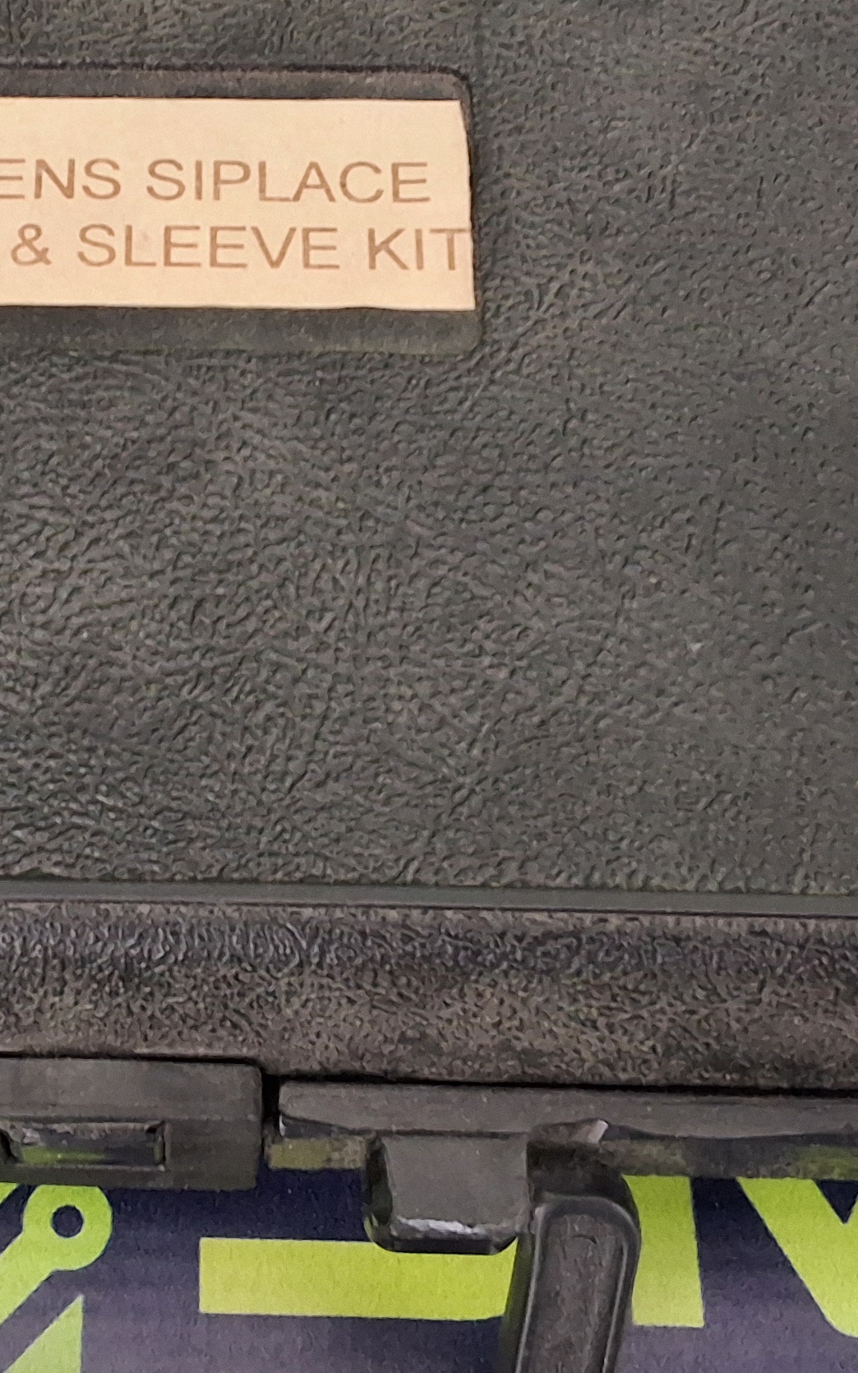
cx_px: 142
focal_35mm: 58
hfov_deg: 22.0
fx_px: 2170
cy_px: 539
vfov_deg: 35.0
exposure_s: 1/20
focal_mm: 2.91
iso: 400
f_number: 1.9
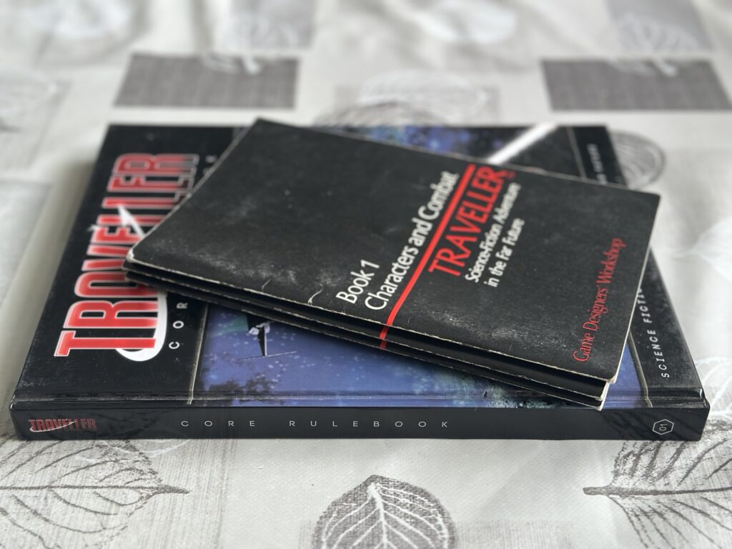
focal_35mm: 48
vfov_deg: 30.3
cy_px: 274
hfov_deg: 39.7
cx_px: 366
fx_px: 1015
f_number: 1.78
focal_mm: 6.86
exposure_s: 1/118
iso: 125
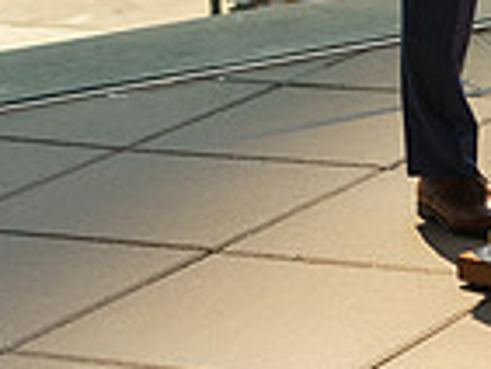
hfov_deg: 8.7
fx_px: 3166
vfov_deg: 6.5
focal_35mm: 223
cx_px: 658
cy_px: -284
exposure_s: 1/500
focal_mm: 50
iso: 100
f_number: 4
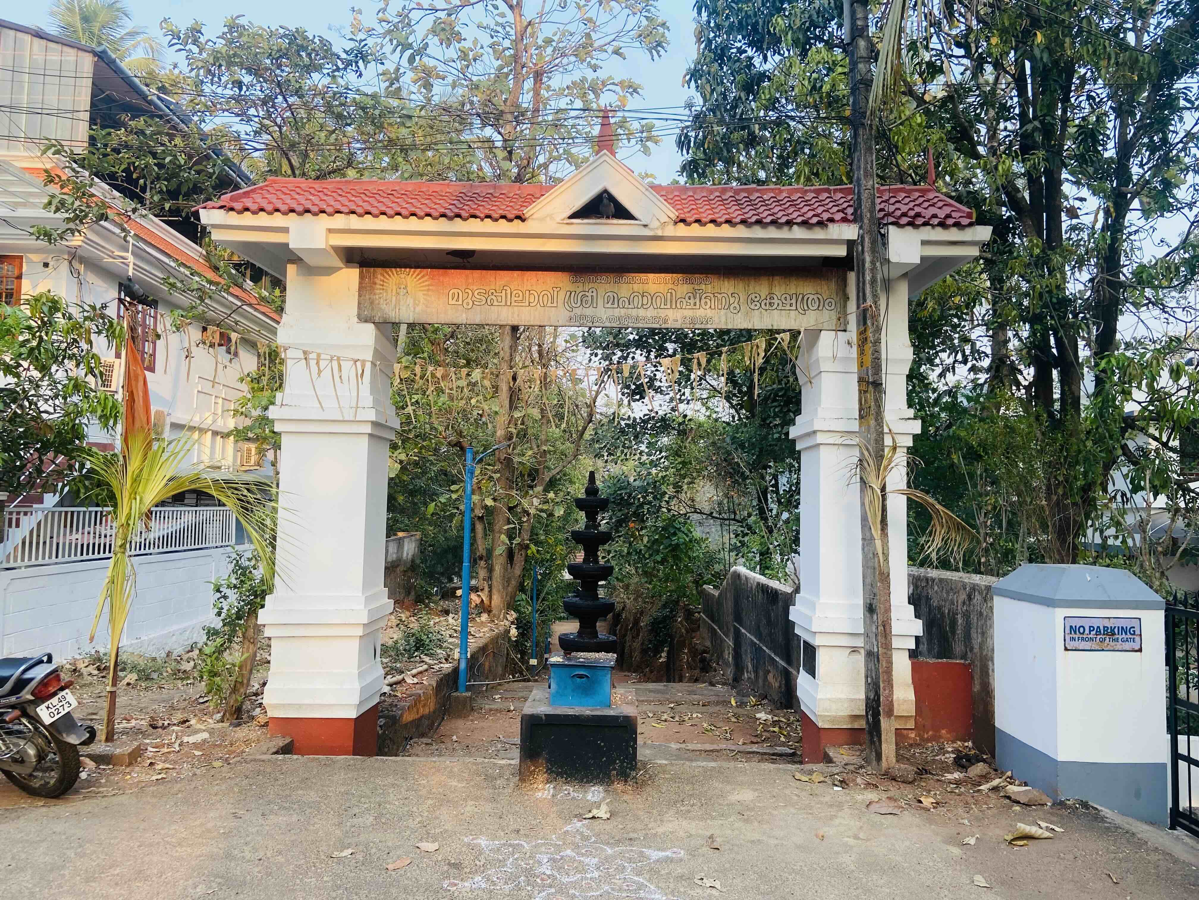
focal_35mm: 26
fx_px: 901
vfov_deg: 53.1
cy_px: 450
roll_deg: -1.6
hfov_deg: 67.3
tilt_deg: +1.9
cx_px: 600
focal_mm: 4.25
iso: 32
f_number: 1.8
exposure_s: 1/149
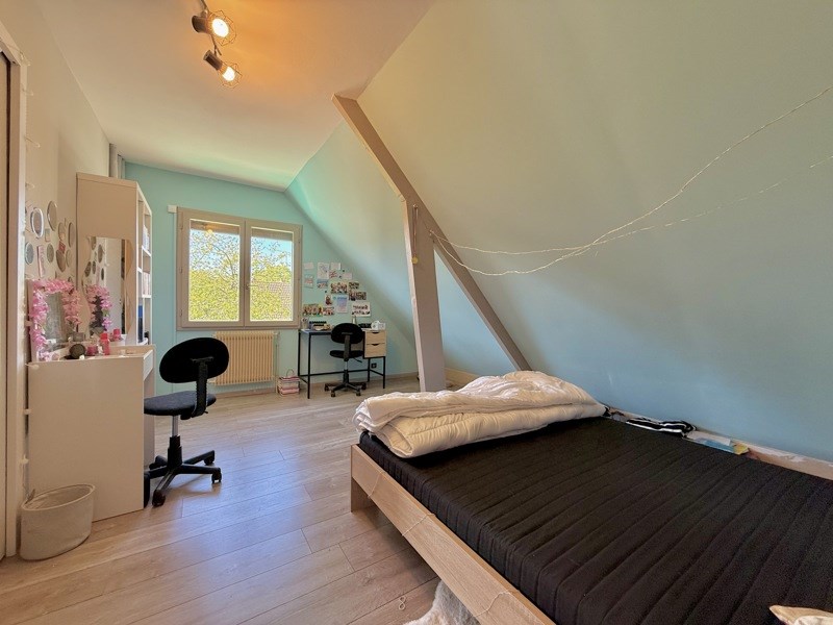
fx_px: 337
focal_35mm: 14
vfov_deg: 85.7
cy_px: 312
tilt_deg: -0.7
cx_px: 416
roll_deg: -1.1
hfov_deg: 102.1
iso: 200
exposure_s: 1/99
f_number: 2.2
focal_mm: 2.22
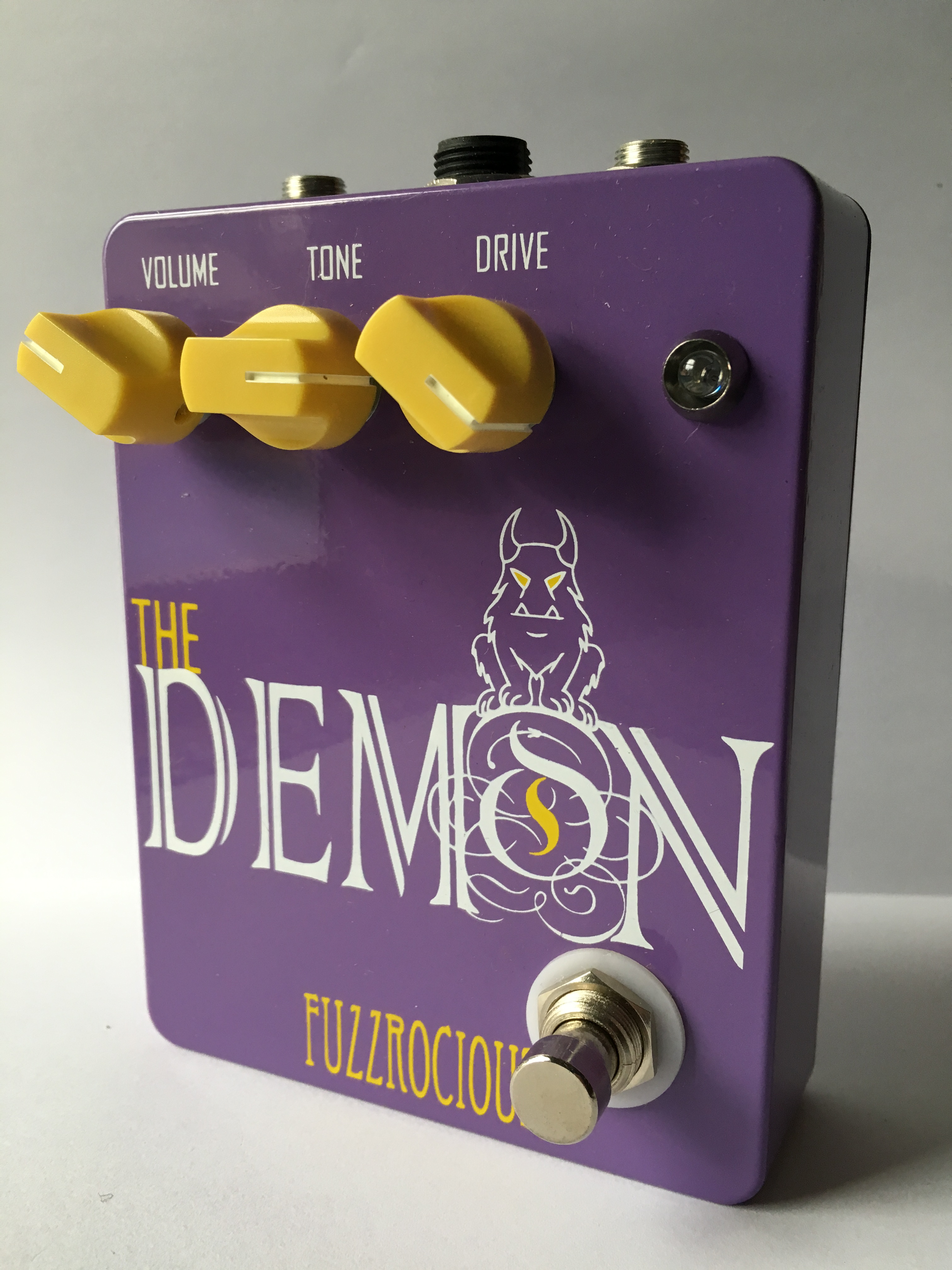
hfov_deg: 48.2
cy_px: 635
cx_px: 476
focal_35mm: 29
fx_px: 1063
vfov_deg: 61.7
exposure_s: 1/30
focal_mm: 4.15
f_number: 2.2
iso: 32
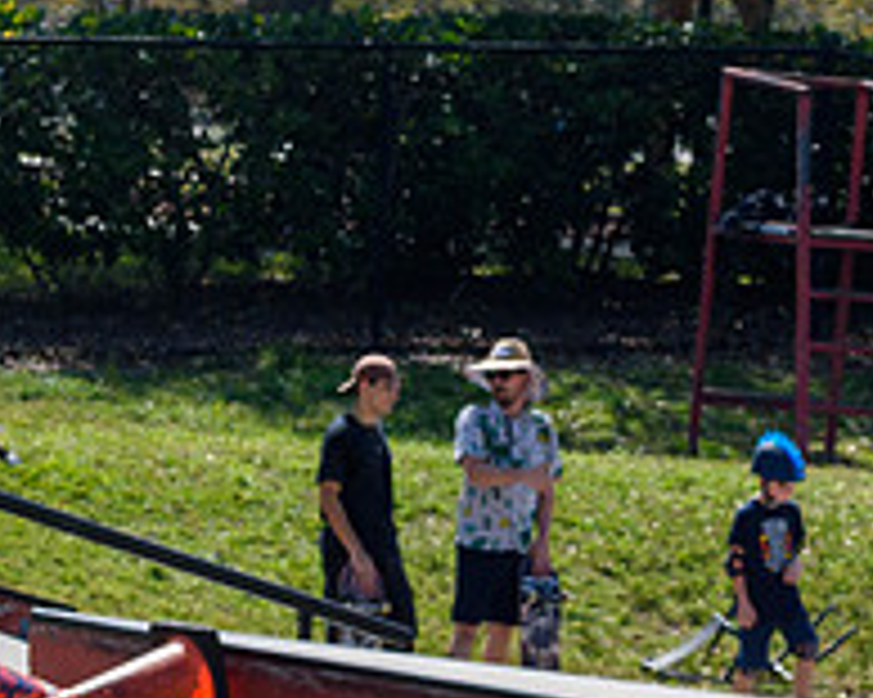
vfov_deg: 4.7
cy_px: 732
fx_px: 8496
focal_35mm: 329
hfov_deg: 5.9
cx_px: 104
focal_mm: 78
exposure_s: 1/1250
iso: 200
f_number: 9
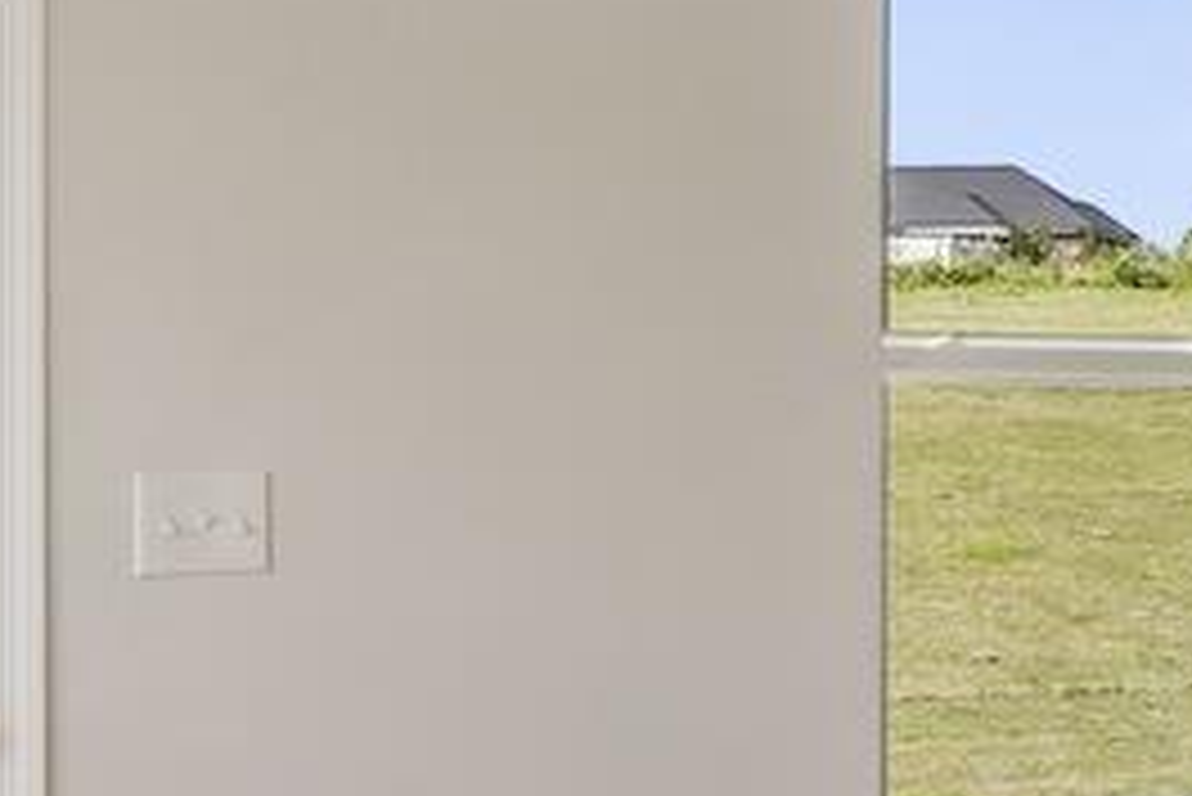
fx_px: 3412
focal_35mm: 103
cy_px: 373
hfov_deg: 19.0
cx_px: 1322
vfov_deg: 13.3
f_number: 5.6
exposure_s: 1/25
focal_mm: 14
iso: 400
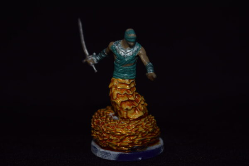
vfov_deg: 17.5
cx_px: 124
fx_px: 539
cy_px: 83
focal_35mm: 78
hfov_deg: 26.0
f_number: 5.6
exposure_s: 1/30
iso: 100
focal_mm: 52
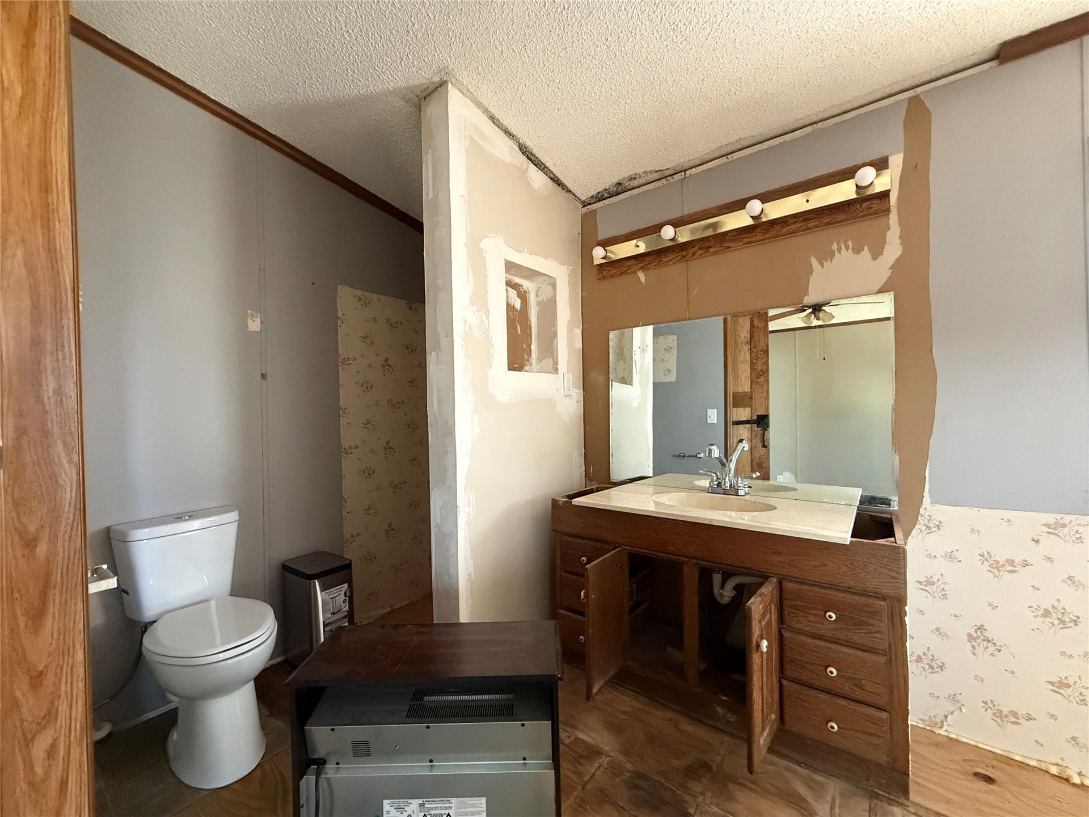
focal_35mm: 14
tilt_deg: +0.5
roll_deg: +1.7
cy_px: 408
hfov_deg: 102.1
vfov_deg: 85.7
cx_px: 544
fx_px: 440
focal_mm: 2.22
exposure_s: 1/60
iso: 800
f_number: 2.2
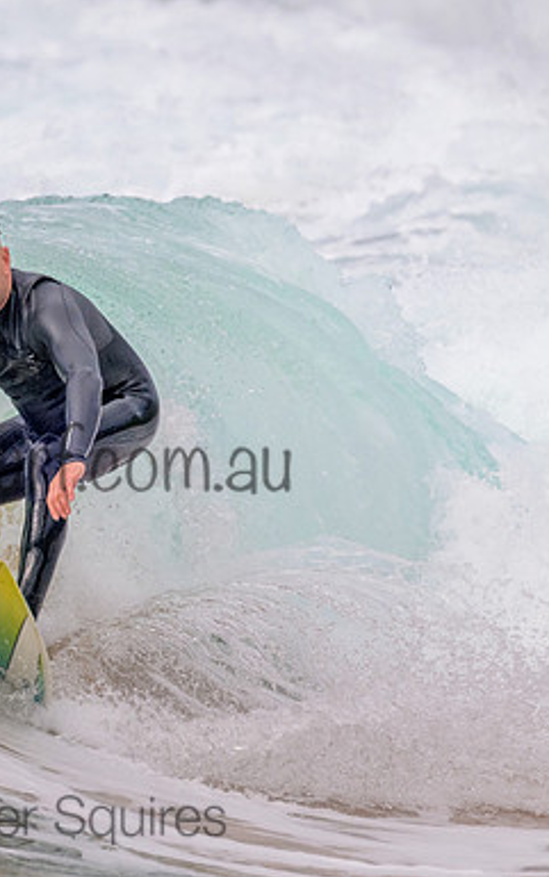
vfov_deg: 1.6
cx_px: 50
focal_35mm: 1321
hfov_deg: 1.0
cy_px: 438
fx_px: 31588
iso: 1600
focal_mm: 660
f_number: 11
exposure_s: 1/2000
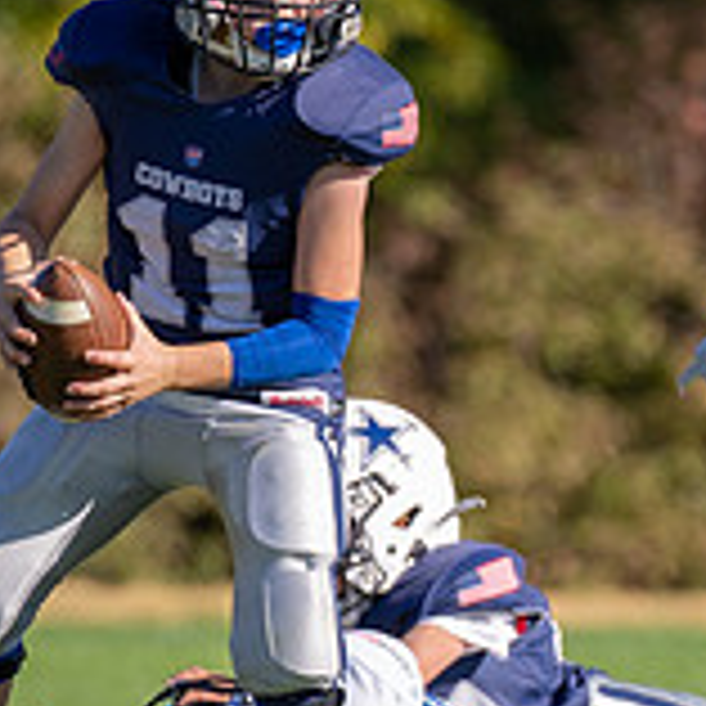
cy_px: 356
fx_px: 23836
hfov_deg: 1.7
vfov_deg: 1.7
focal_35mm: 1033
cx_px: 154
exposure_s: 1/1600
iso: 100
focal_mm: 200
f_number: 2.8
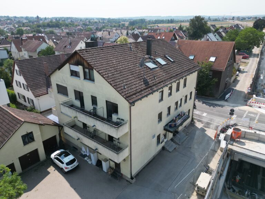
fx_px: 184
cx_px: 132
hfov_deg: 71.6
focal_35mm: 24
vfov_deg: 56.8
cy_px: 100
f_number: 1.7
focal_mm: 6.72
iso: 200
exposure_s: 1/2500
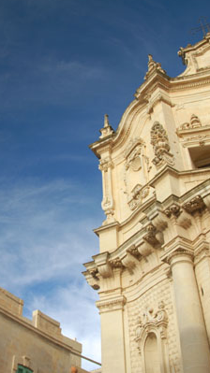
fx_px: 436
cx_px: 84
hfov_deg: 27.0
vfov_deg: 46.4
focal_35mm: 44
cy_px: 187
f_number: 3.5
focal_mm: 18
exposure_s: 1/320
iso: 200
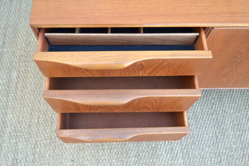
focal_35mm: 34
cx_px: 124
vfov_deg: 38.4
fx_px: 239
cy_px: 83
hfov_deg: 55.1
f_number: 3.8
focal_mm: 23
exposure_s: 1/100
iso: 400
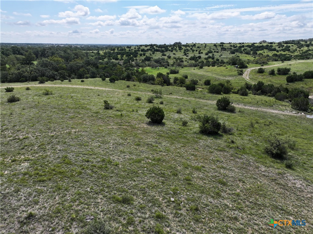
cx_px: 156
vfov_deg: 56.8
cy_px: 117
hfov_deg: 71.6
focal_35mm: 24
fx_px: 217
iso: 230
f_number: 2.8
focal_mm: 12.29
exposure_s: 1/3200
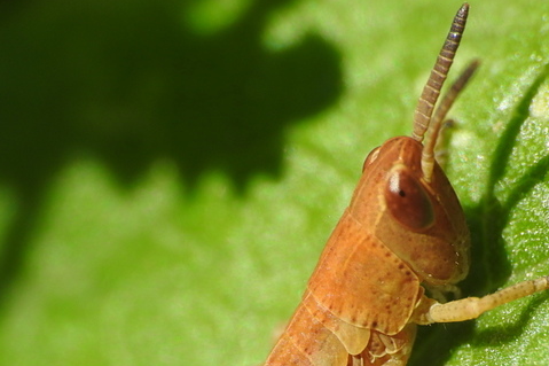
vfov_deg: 2.7
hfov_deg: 4.1
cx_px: 315
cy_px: 352
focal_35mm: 500
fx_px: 7622
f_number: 5.5
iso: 100
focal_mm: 48.4
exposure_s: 1/400
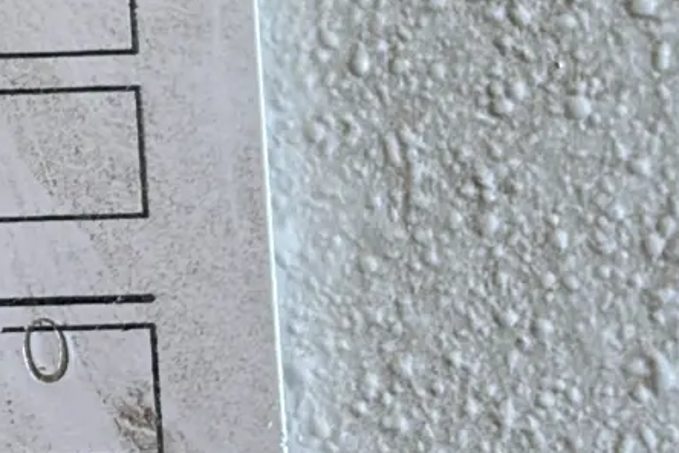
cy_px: -96
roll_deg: +2.4
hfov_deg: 8.3
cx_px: -755
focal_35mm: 234
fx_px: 4413
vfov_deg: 5.8
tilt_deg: +8.6
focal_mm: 5.96
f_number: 1.6
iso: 80
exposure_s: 1/50
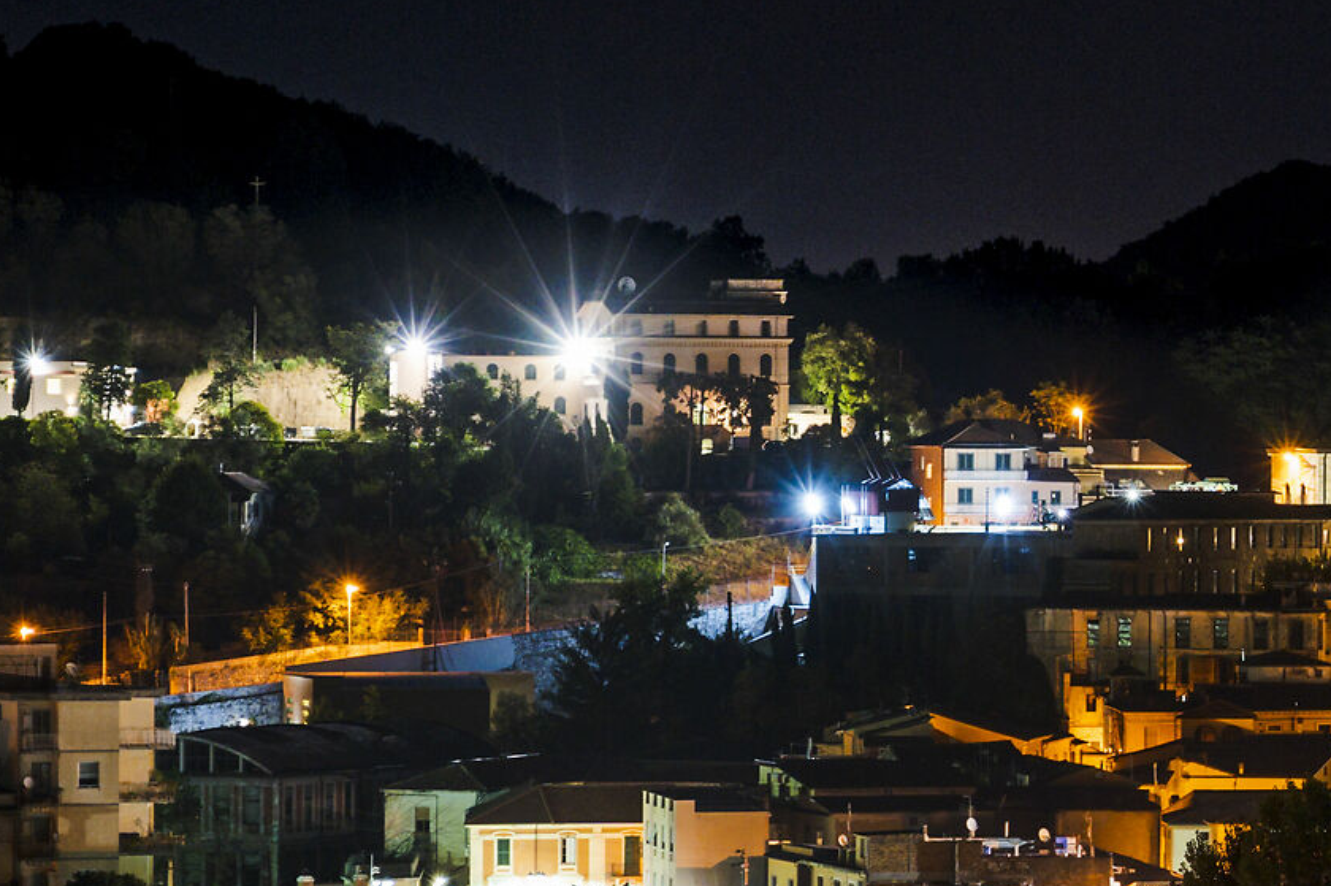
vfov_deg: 6.9
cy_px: 399
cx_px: 1716
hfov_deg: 10.1
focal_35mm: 200
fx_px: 7390
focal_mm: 70
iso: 800
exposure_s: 1.6
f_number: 5
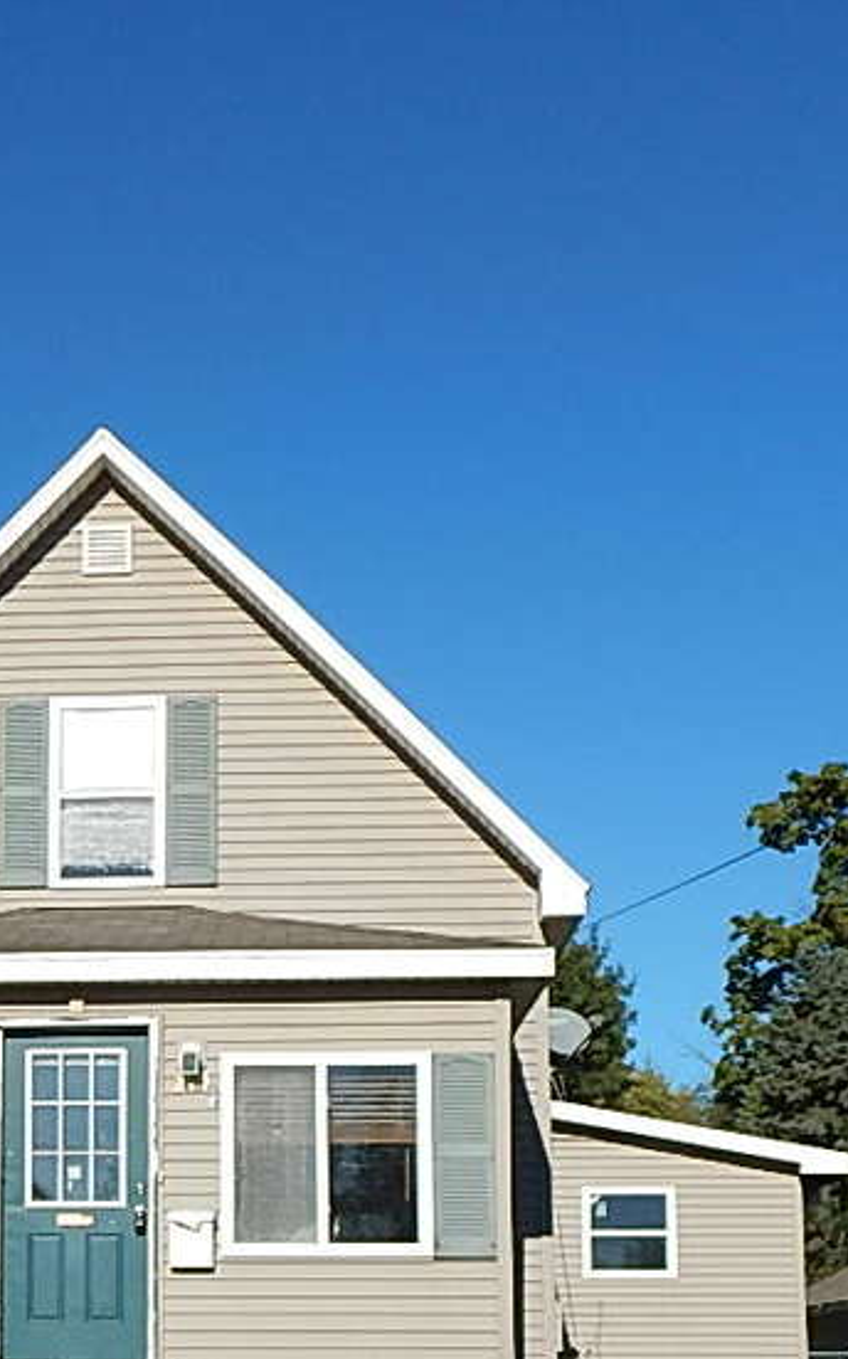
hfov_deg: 20.7
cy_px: 1152
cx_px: 30
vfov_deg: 32.3
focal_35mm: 61
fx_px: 2257
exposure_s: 1/640
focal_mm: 4
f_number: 6
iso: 125
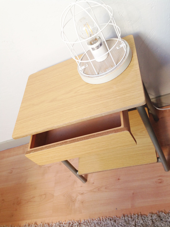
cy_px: 114
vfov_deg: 52.7
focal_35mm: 35
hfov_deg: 40.6
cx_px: 85
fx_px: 230
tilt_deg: -45.0
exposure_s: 1/17
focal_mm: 4.28
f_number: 2.4
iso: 50
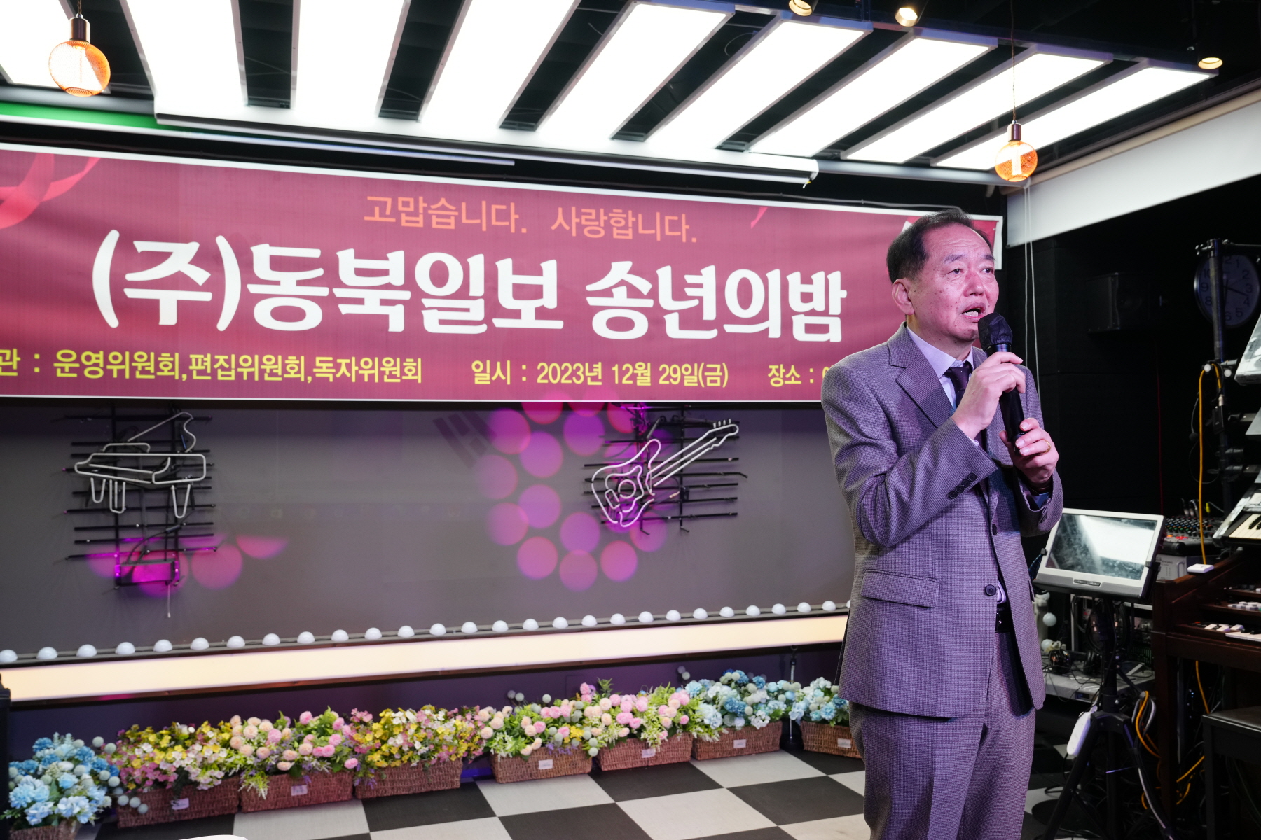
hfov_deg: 61.9
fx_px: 1051
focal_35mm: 30
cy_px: 420
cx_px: 630
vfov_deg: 43.6
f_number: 5.6
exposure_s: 1/160
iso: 800
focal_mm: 30
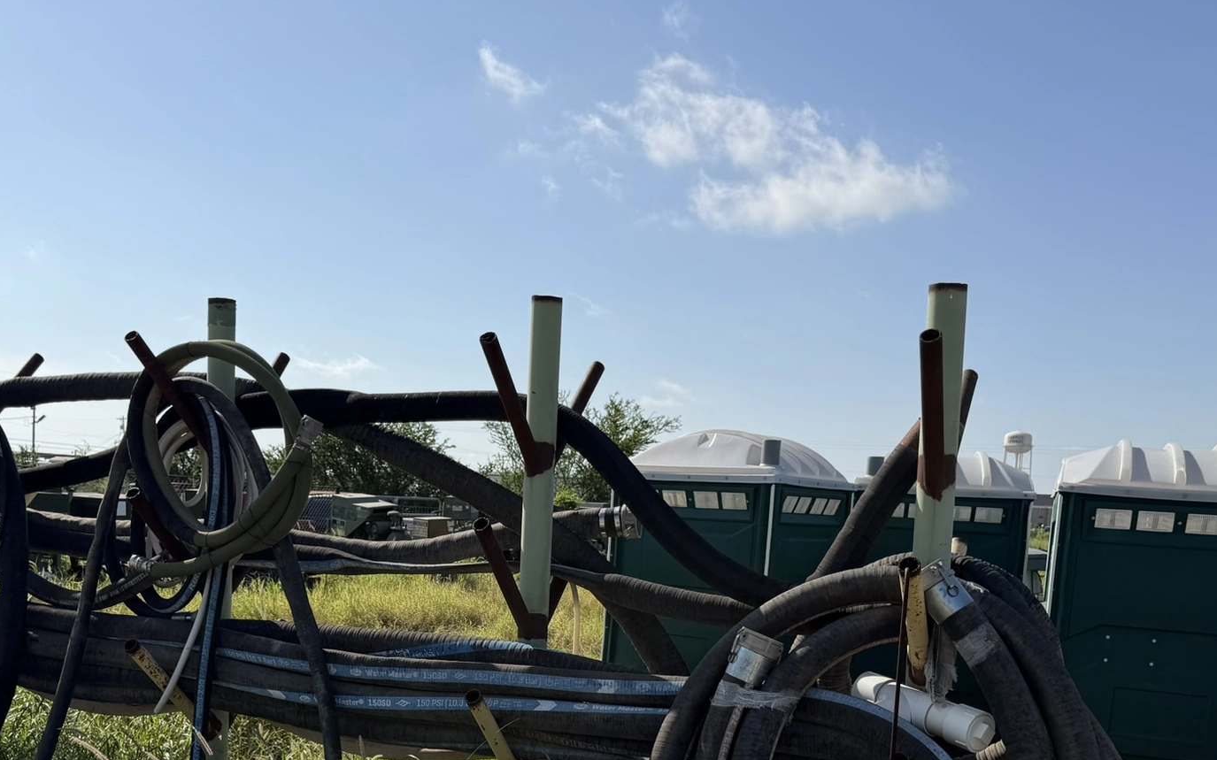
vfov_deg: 33.3
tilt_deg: -5.3
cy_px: 618
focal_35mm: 37
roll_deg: -3.6
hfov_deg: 52.5
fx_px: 1227
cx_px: 499
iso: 80
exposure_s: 1/6711
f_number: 1.78
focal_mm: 6.76
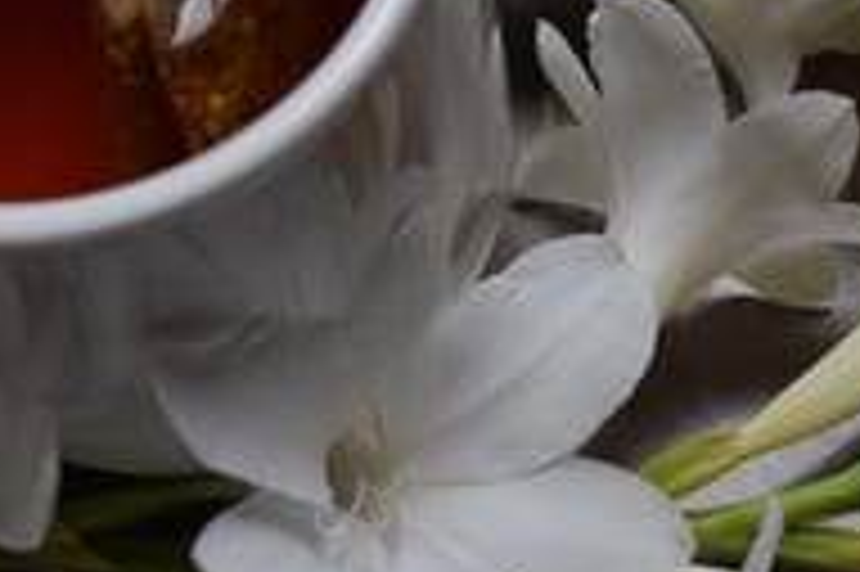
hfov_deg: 21.5
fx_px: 2244
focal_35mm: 94
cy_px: 185
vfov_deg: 14.5
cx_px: 675
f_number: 5.6
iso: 400
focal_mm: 30
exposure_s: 1/320
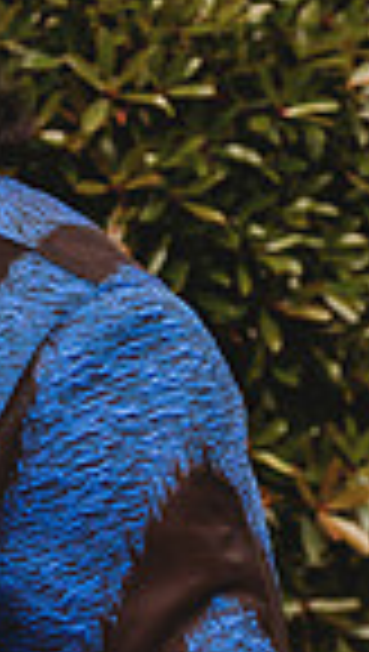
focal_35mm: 78
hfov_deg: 14.3
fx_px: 1351
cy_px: 171
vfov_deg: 26.8
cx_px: -216
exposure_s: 1/640
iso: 100
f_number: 2.8
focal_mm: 24
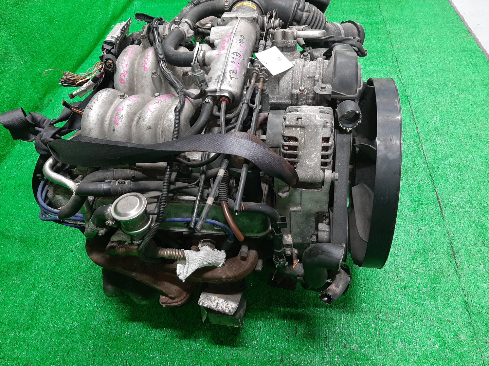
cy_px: 183
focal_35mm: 26
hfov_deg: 67.3
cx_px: 244
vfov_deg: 53.1
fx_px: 367
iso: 168
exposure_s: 1/50
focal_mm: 3.93
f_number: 1.7
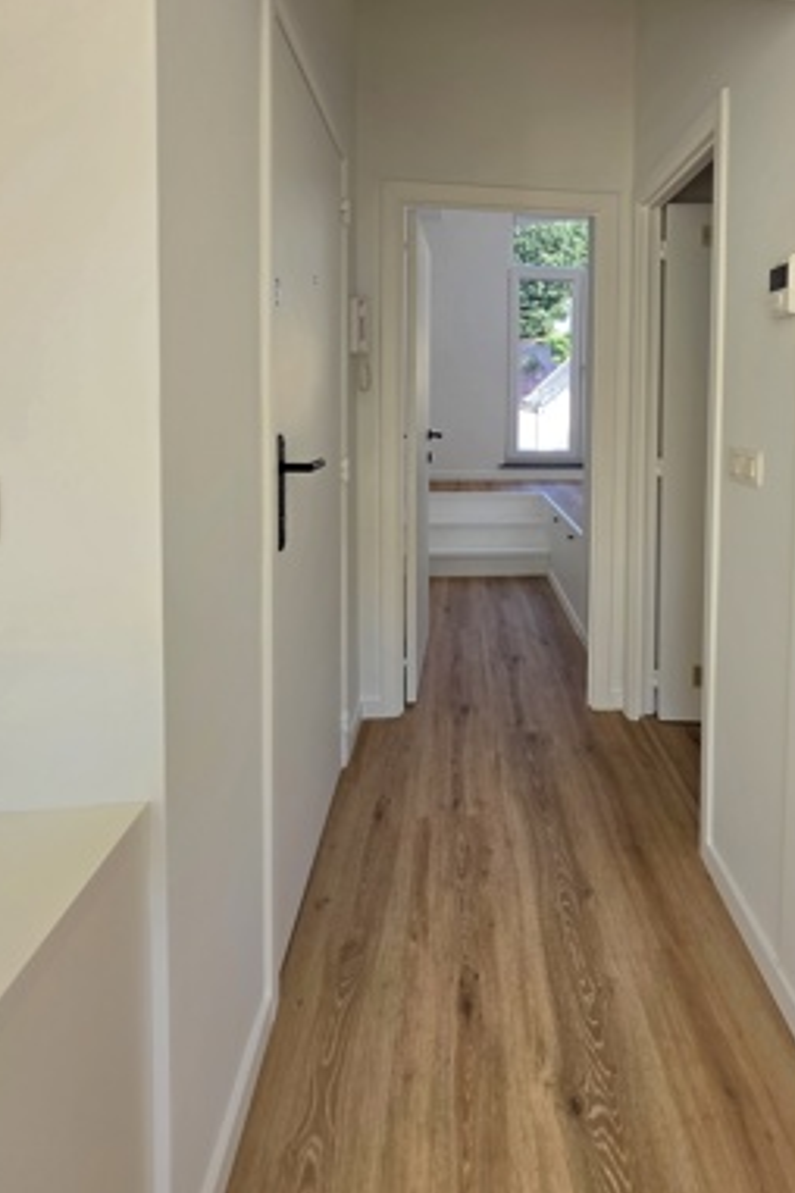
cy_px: 495
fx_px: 563
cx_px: 540
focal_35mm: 17
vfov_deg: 92.4
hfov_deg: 68.2
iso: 20
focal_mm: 2.2
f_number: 1.9
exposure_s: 1/101
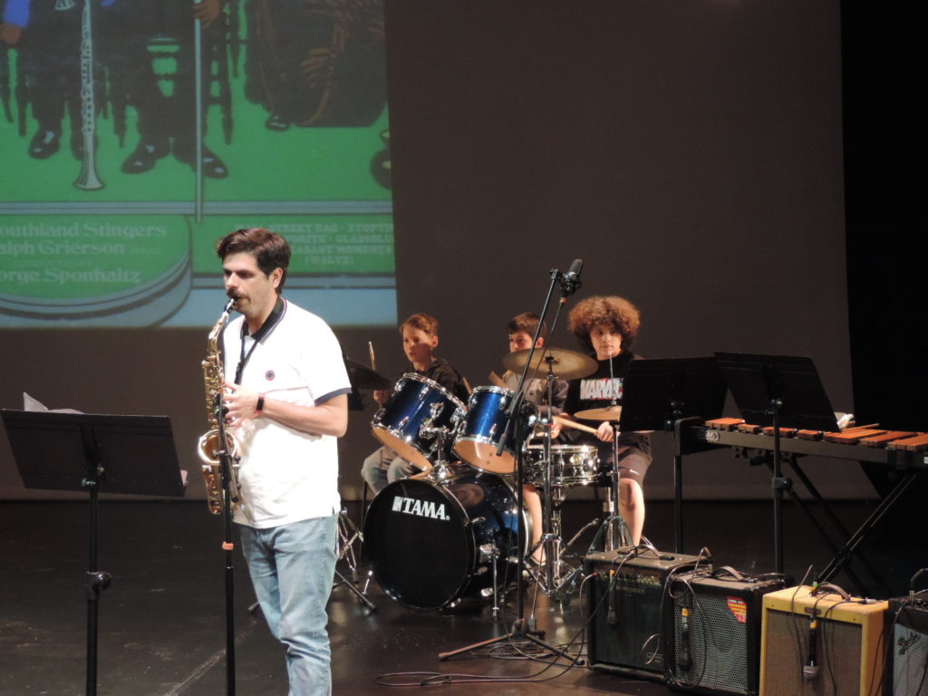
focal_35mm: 85
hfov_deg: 23.0
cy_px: 348
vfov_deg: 17.4
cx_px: 464
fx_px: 2279
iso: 800
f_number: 4
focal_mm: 15.1
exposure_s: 1/20
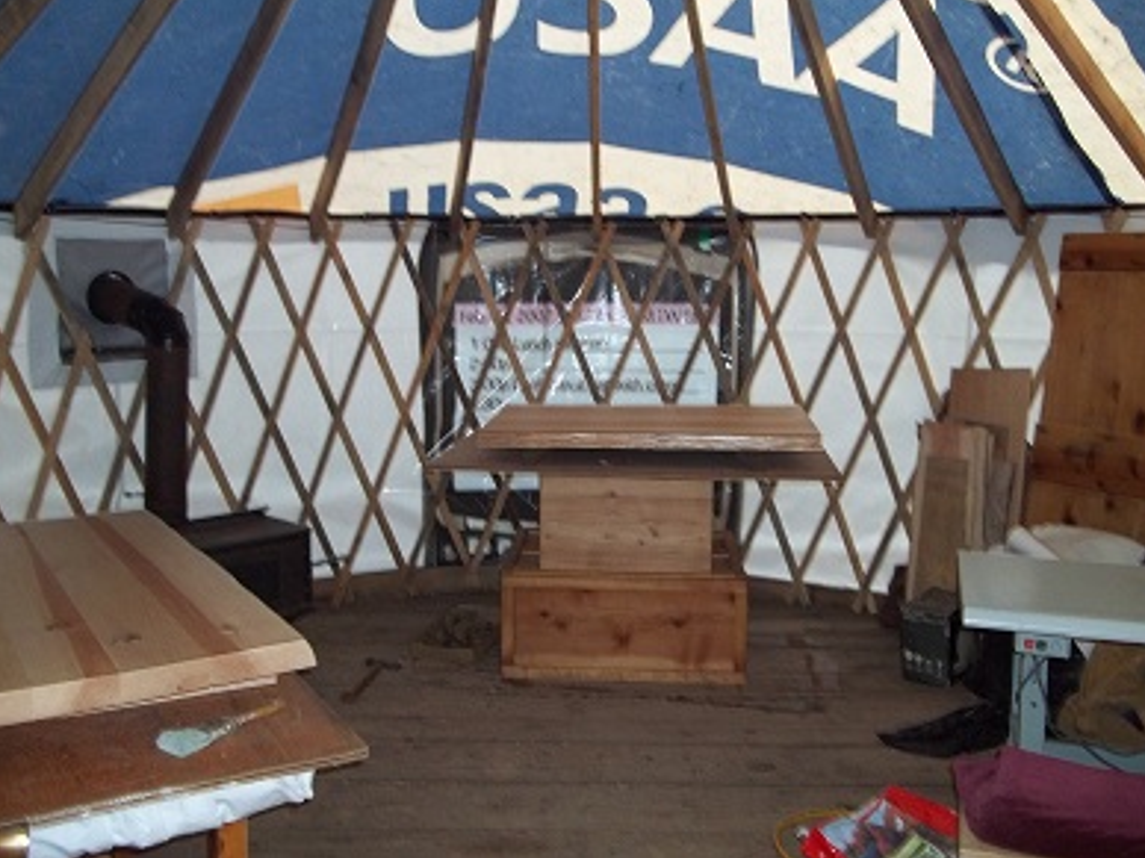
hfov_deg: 55.4
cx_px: 564
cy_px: 422
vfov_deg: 42.9
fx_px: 1092
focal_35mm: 33
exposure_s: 1/30
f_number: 2.9
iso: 160
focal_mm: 5.7
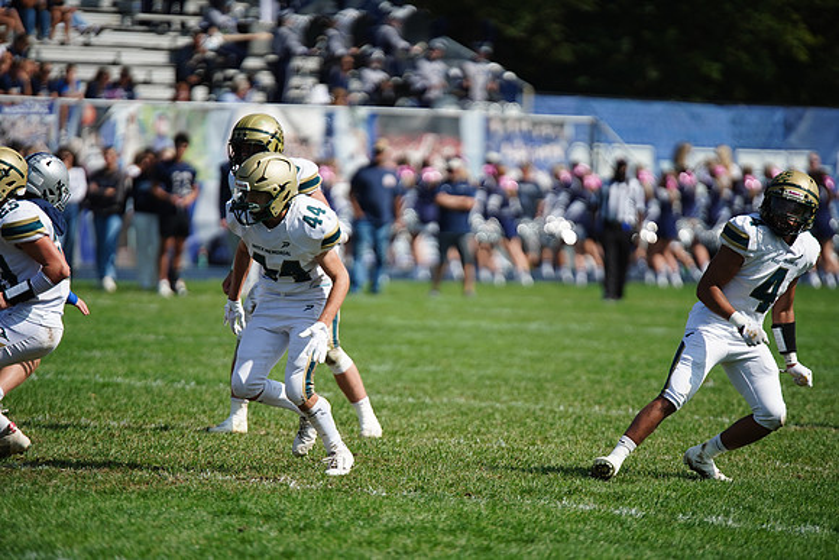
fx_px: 6993
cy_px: 280
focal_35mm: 300
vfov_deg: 4.6
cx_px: 420
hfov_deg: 6.9
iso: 400
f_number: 2.8
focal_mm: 300
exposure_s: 1/6400
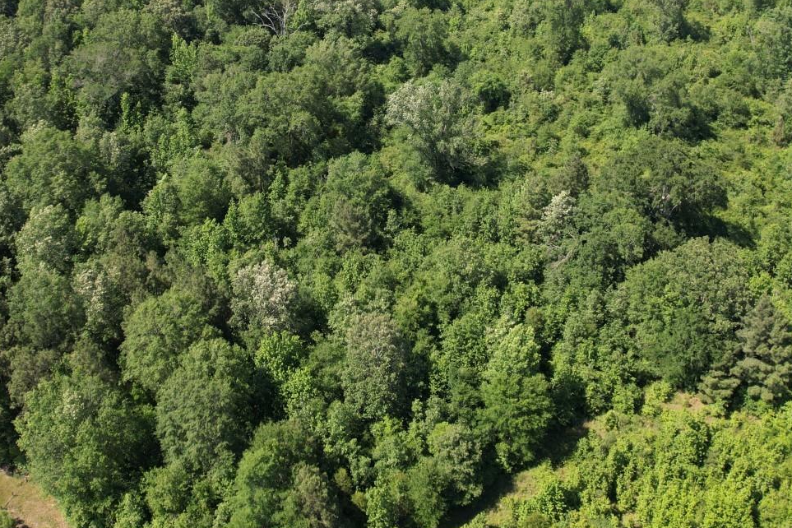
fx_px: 814
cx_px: 375
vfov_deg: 35.2
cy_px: 137
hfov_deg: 51.9
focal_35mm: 37
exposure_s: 1/800
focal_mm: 8.38
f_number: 2.8
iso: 110
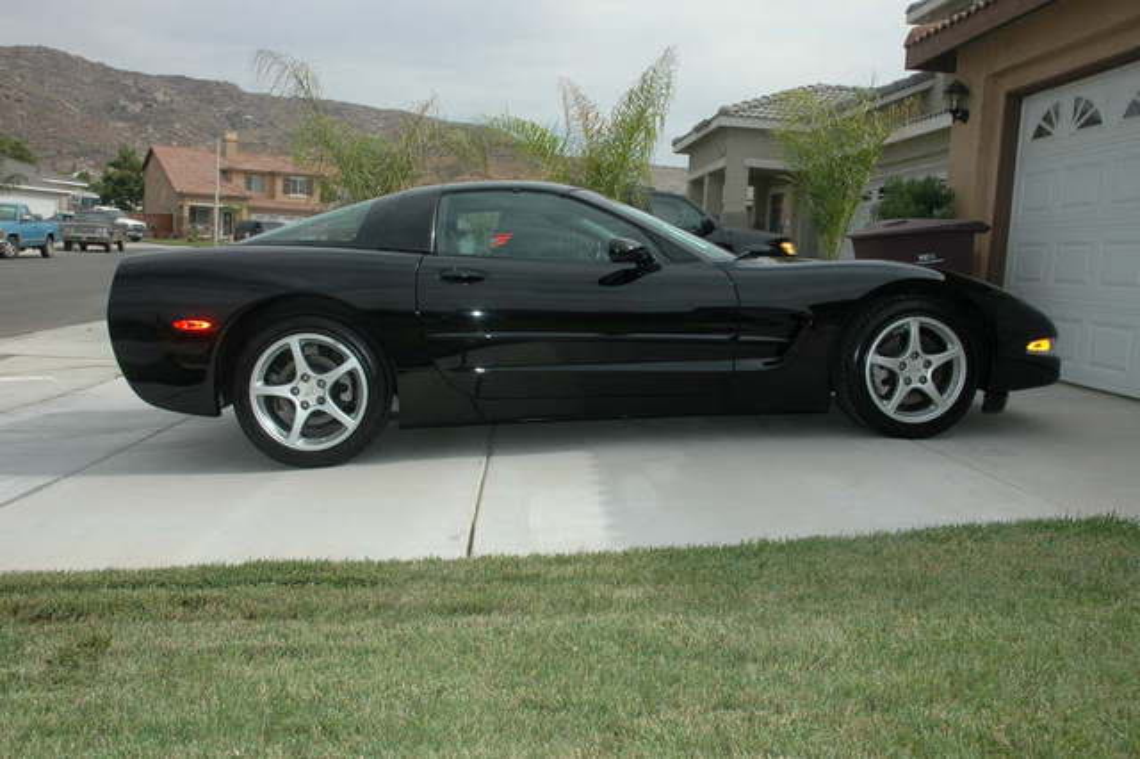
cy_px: 380
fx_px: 1044
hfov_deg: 57.2
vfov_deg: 39.9
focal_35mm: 33
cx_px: 570
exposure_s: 1/500
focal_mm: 22
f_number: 7.1
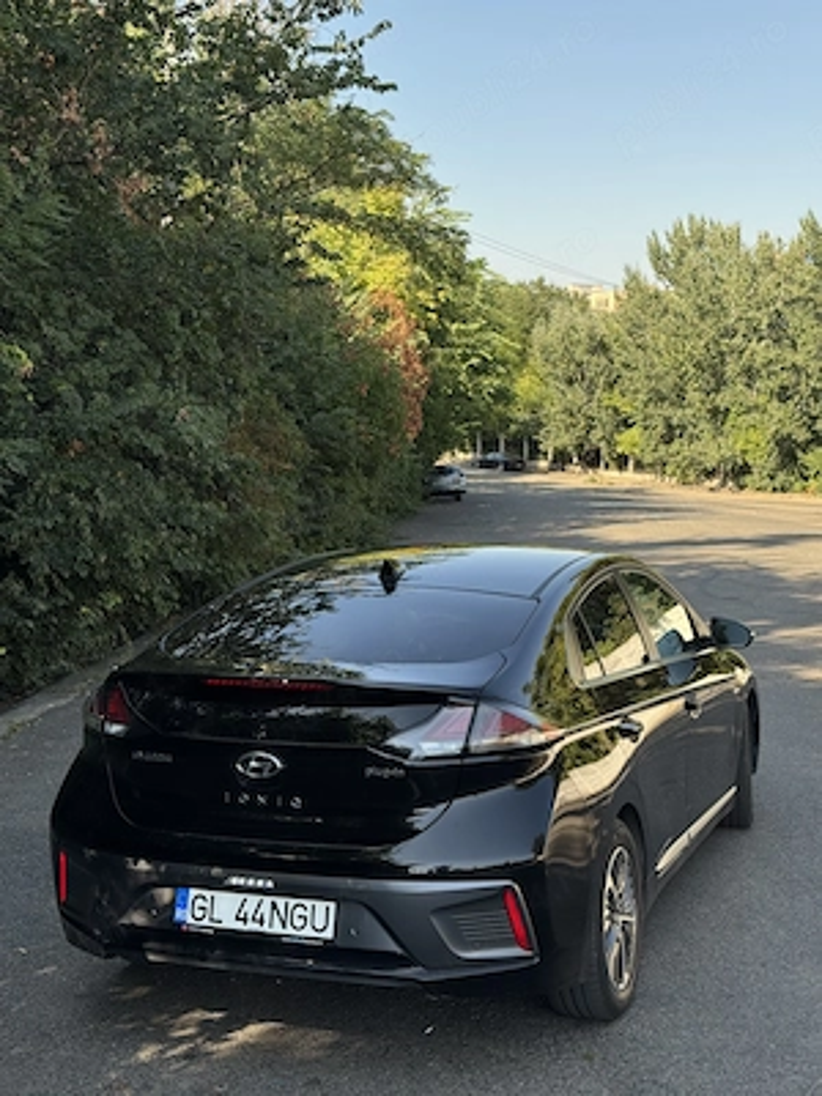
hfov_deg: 30.3
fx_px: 1520
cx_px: 411
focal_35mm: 48
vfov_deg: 39.7
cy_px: 548
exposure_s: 1/926
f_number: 1.78
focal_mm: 6.76
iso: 64
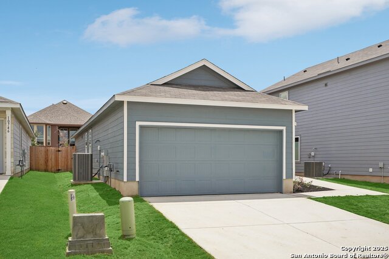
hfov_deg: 54.4
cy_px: 130
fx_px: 378
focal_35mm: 35
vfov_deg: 37.9
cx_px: 194
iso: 100
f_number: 8
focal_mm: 35
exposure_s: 1/320
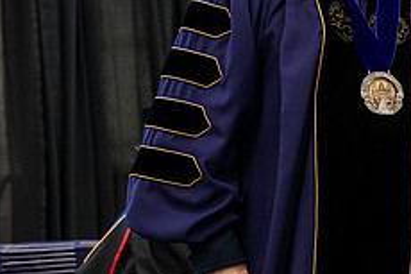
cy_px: 30
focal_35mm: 217
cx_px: 447
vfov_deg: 6.3
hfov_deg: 9.4
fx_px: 2476
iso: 4000
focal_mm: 86
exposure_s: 1/200
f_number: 4.5
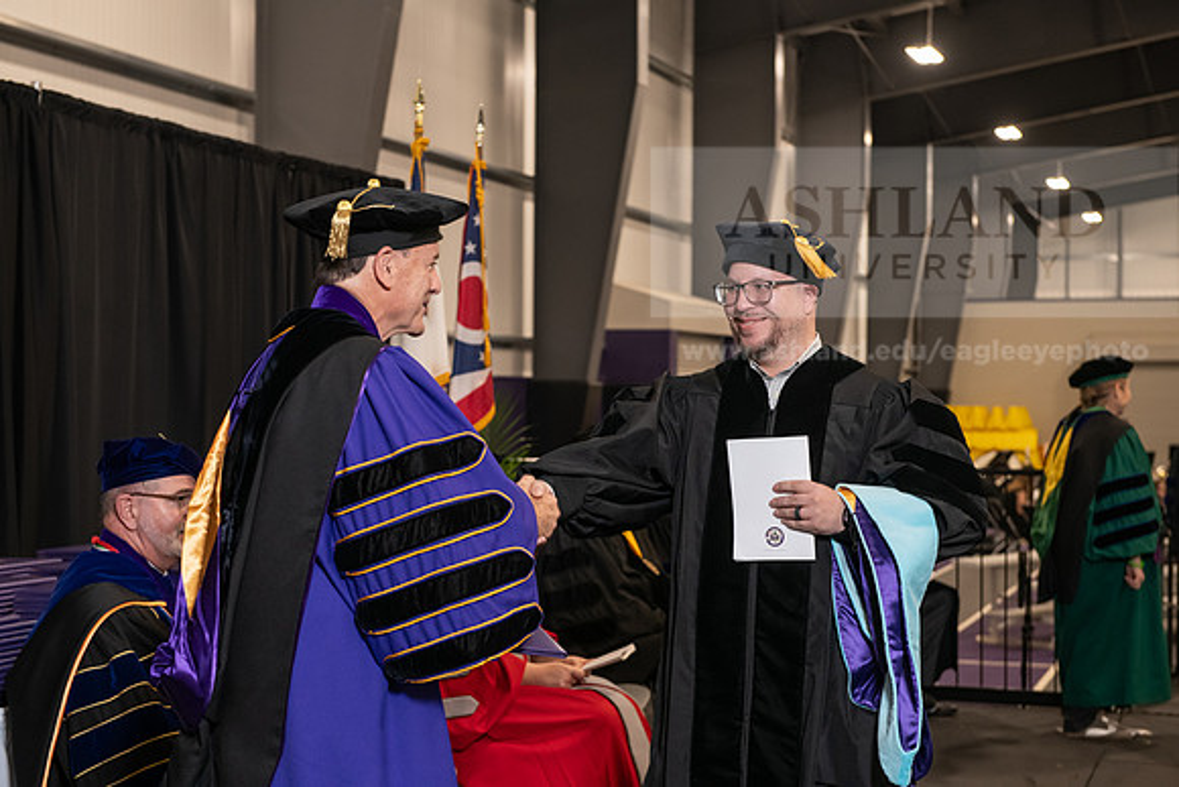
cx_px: 590
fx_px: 2031
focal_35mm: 62
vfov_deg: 21.9
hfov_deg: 32.4
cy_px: 394
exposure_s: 1/125
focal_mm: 62
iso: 2000
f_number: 5
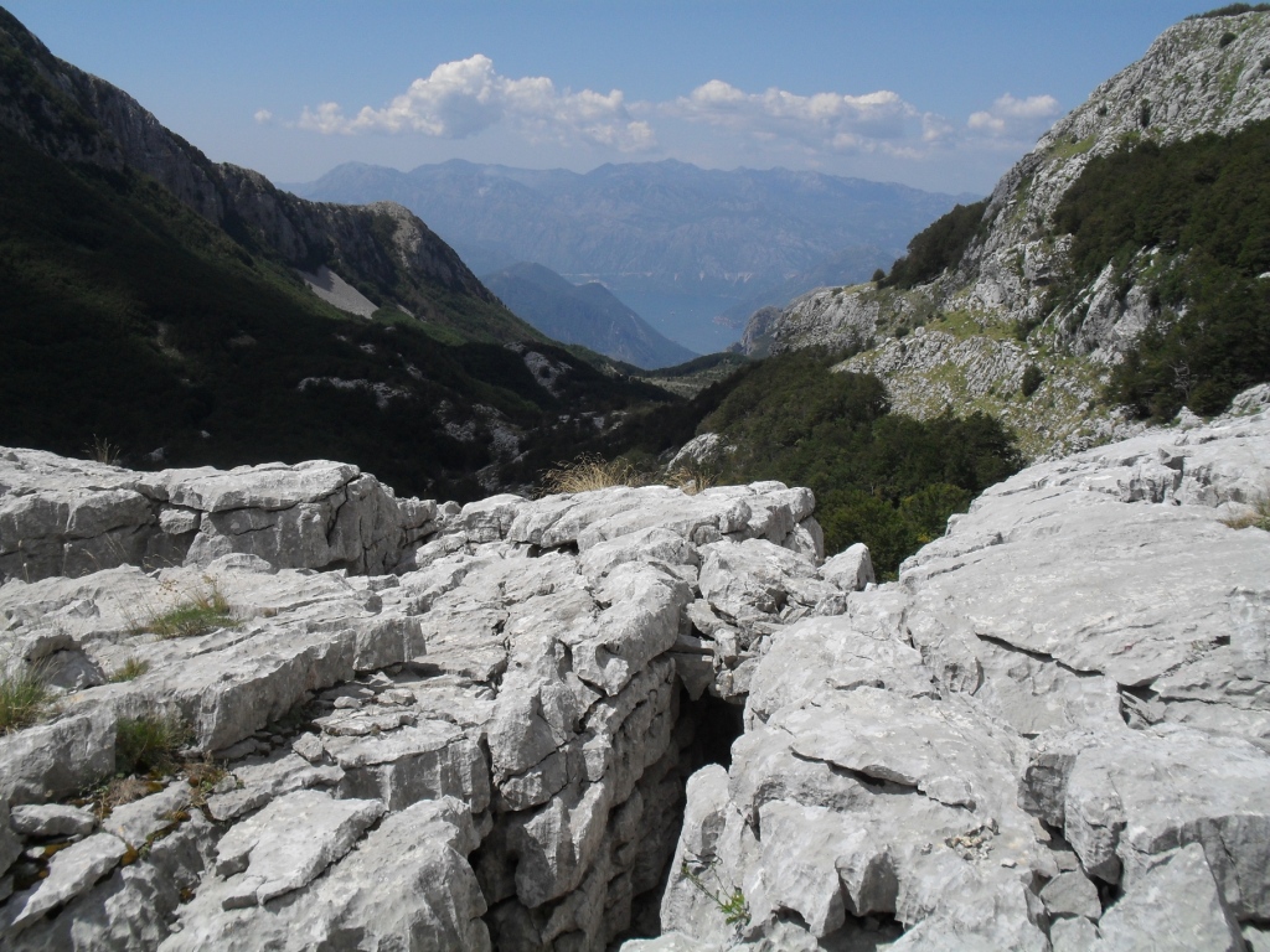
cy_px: 476
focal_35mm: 35
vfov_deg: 40.7
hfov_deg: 52.6
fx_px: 1284
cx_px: 635
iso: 100
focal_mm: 6.3
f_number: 8.4
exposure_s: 1/350
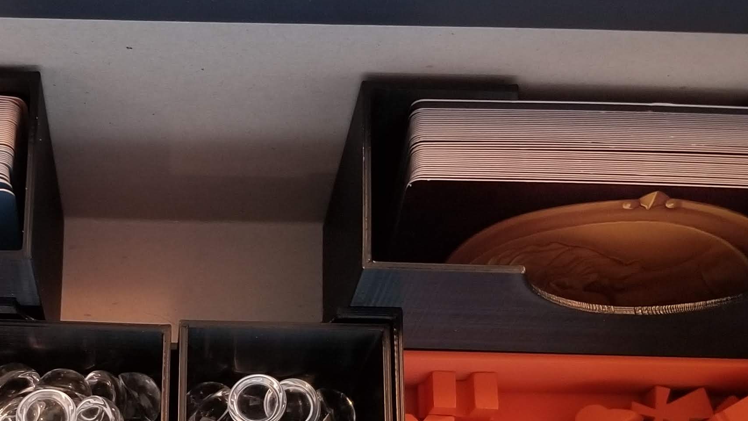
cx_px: 189
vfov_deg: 17.7
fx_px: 1329
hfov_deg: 30.9
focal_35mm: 67
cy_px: 389
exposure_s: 1/24
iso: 250
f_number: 1.7
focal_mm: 4.25
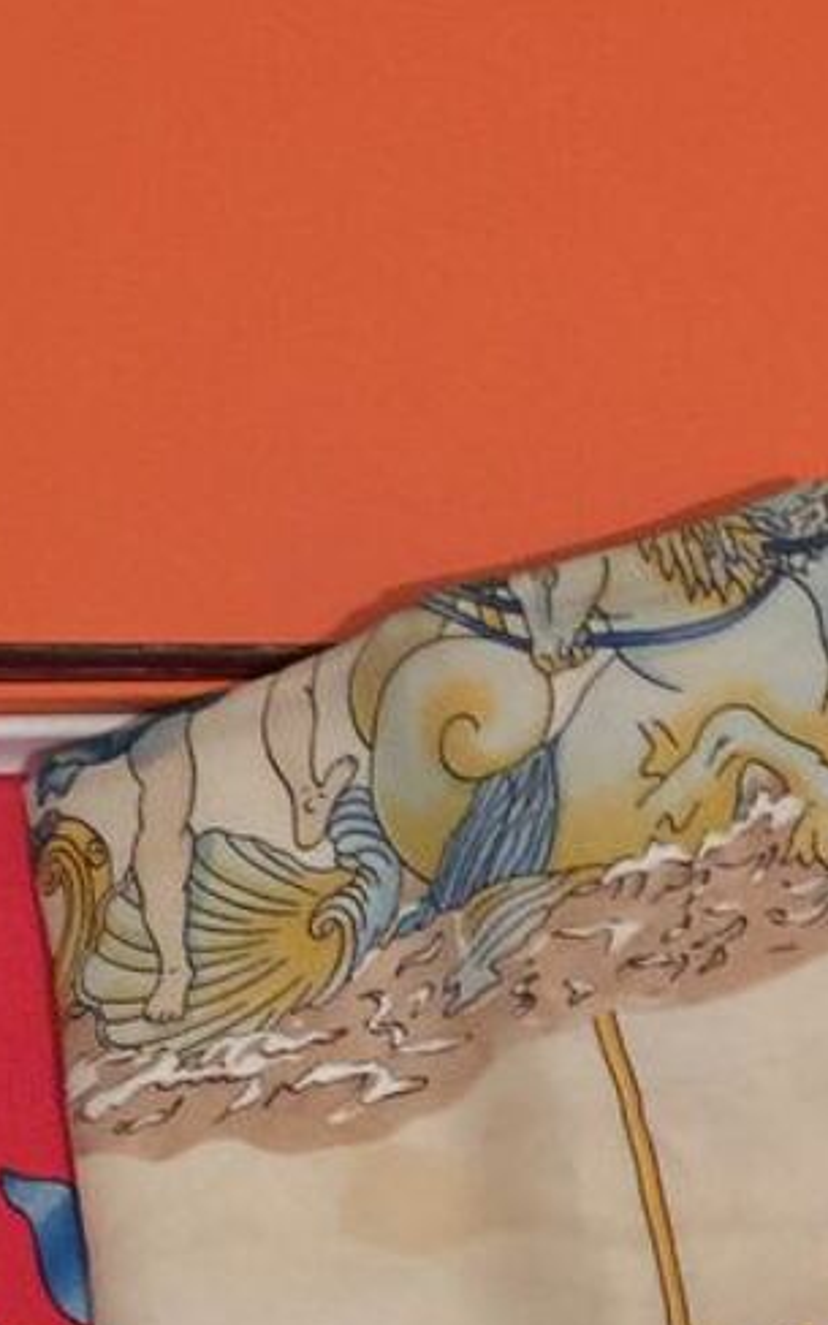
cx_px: 714
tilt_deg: -78.1
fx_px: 3033
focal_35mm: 84
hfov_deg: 15.4
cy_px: 914
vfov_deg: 24.5
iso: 160
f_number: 2.2
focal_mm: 4.15
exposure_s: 1/4
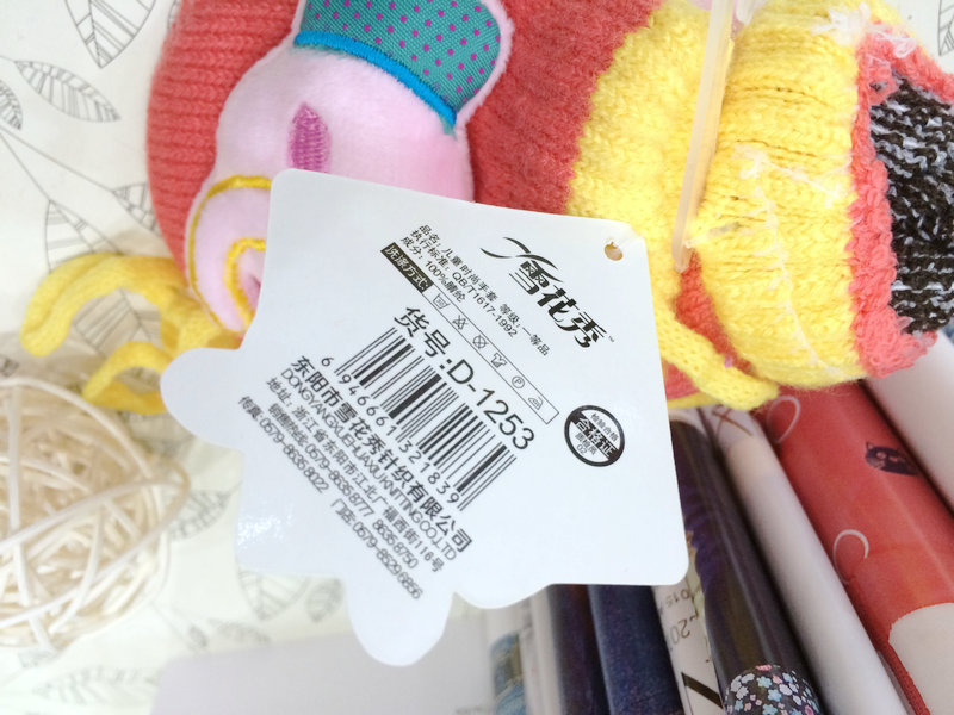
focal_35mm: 29
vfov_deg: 48.2
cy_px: 358
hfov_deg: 61.7
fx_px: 799
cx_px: 477
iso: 80
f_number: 2.2
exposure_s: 1/33
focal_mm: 4.15
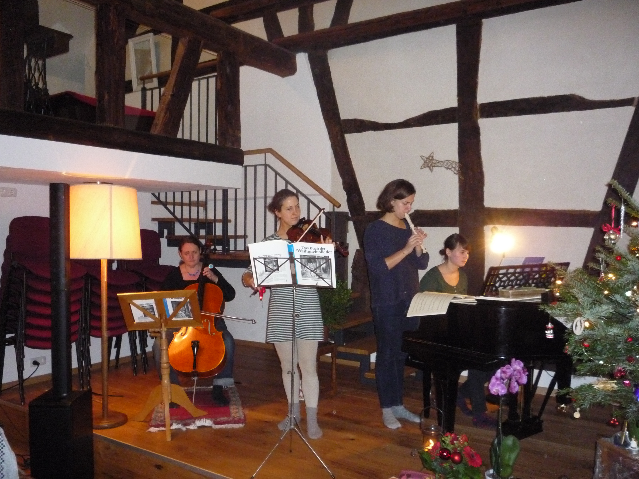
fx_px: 554
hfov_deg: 60.0
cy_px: 240
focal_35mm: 30
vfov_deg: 46.8
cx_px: 320
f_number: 3.3
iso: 800
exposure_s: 1/30
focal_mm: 5.2
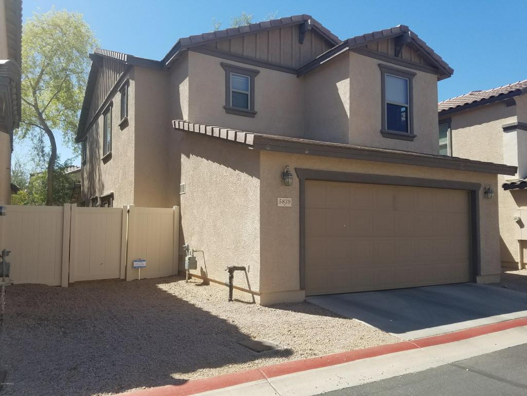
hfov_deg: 67.3
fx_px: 396
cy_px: 198
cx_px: 264
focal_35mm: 26
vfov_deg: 53.1
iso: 50
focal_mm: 4.2
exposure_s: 1/1656
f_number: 1.7
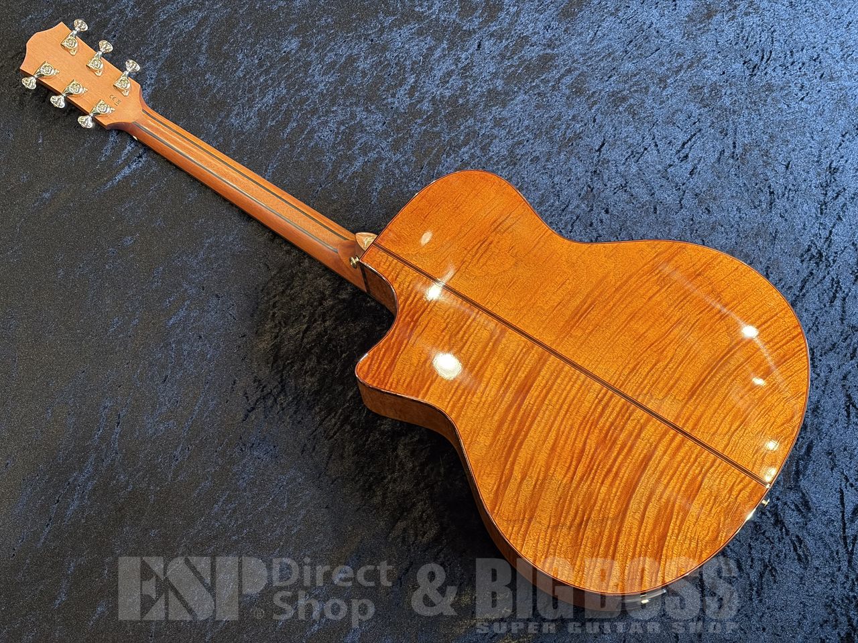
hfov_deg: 36.8
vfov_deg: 28.0
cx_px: 429
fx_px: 1289
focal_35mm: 52
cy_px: 322
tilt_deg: -69.2
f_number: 1.6
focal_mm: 5.96
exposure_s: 1/40
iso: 200
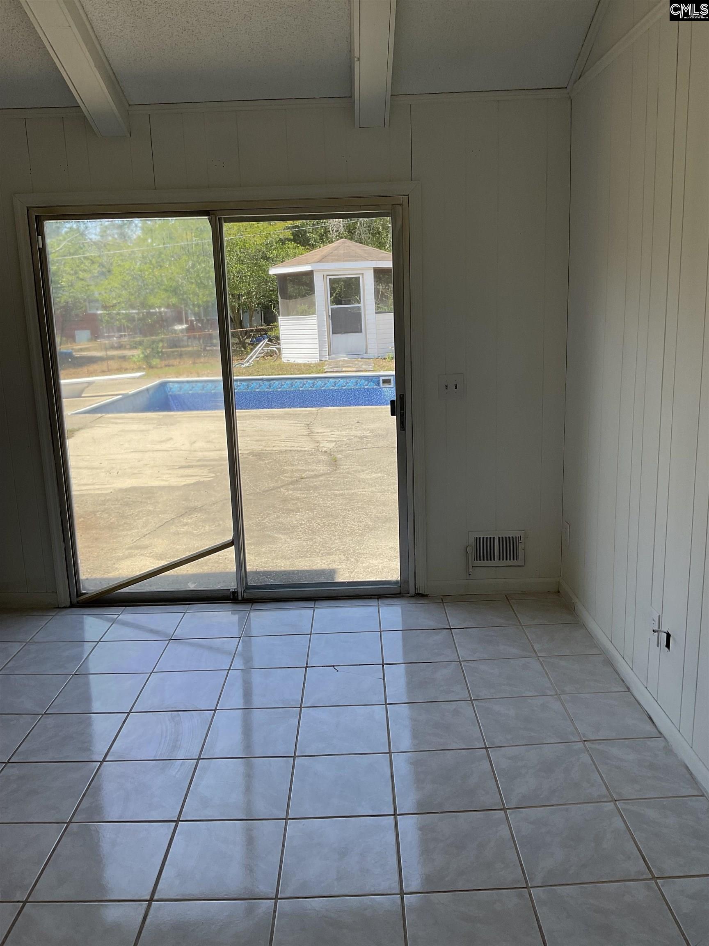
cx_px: 354
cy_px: 473
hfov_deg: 48.2
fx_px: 792
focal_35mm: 29
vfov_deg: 61.7
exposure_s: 1/478
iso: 16
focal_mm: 3
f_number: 1.8
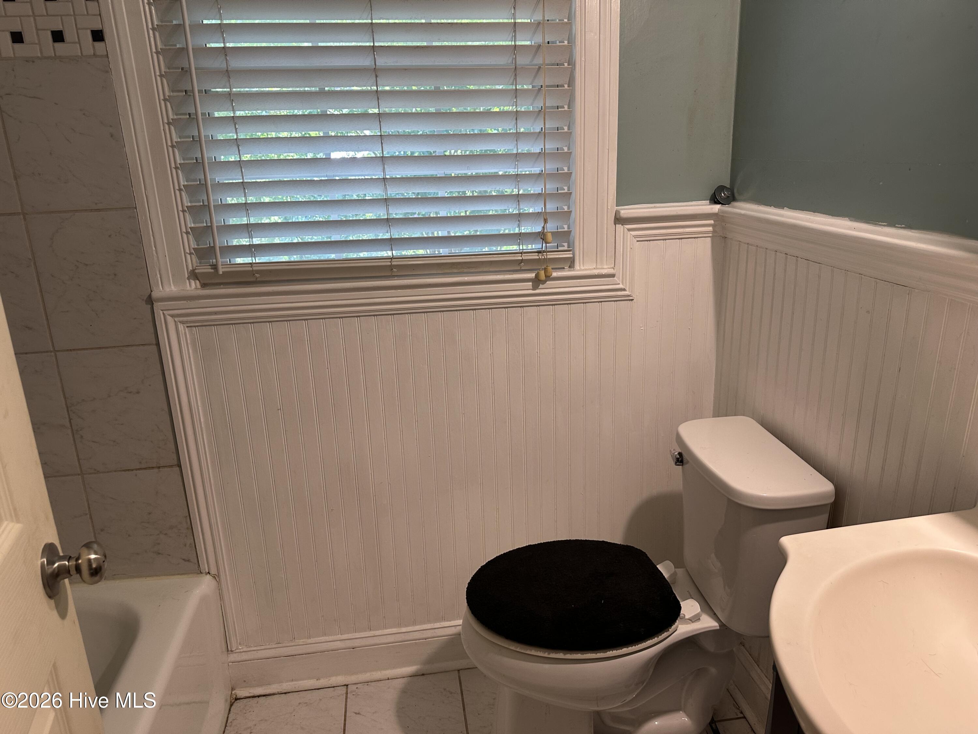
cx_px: 489
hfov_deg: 71.6
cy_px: 367
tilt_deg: -16.4
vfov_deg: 56.8
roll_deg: +1.4
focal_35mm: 24
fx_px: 678
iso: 125
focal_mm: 6.86
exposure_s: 1/60
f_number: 1.78
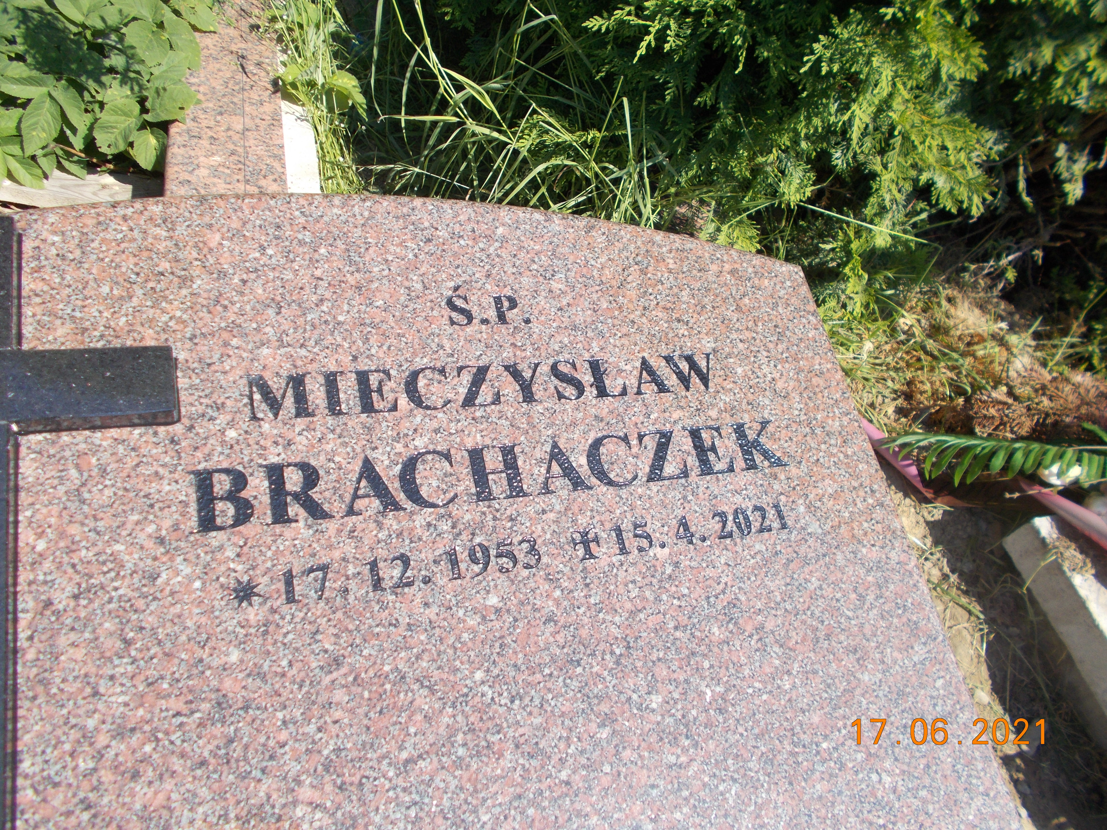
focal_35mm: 26
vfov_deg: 53.1
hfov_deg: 67.3
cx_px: 554
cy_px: 415
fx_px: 831
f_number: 8
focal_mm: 4.6
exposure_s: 1/80
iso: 80
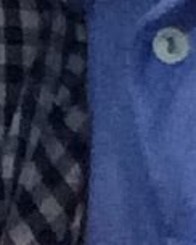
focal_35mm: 254
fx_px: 1838
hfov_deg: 5.9
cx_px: -239
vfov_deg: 6.9
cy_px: -490
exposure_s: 1/30
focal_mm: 2.15
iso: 320
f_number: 2.4
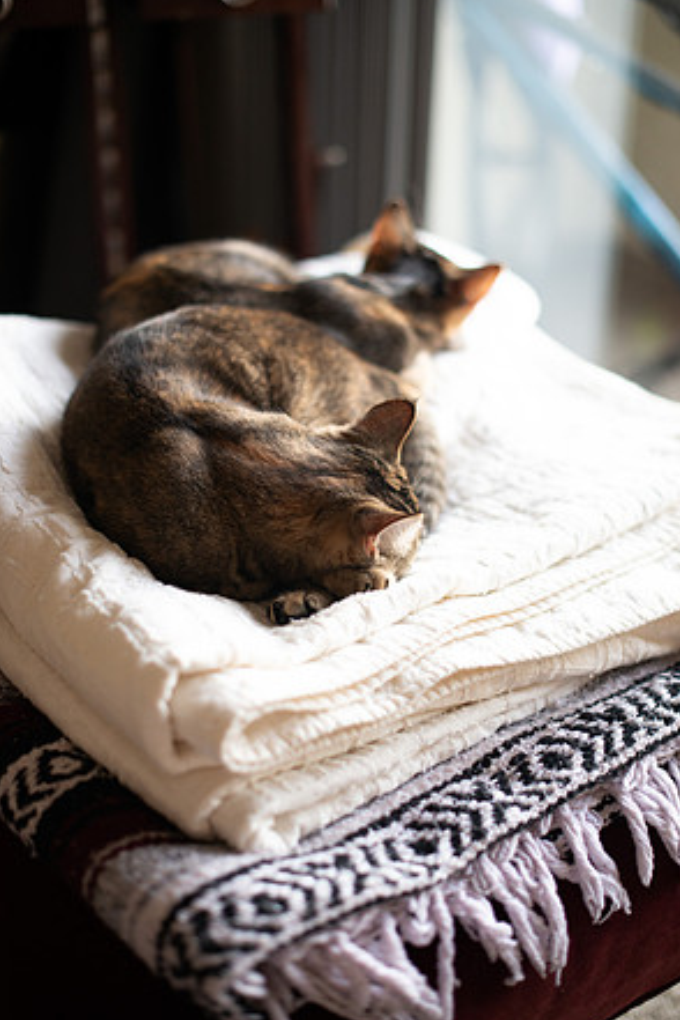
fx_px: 1445
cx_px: 342
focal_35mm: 51
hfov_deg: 26.5
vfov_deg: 38.9
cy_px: 516
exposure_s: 1/200
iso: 1000
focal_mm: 50
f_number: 2
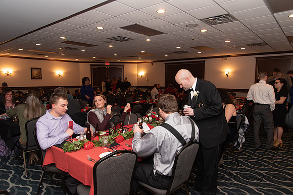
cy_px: 98
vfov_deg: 53.2
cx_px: 146
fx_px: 195
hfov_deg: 73.7
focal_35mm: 24
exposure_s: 1/200
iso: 800
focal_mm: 24
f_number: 4
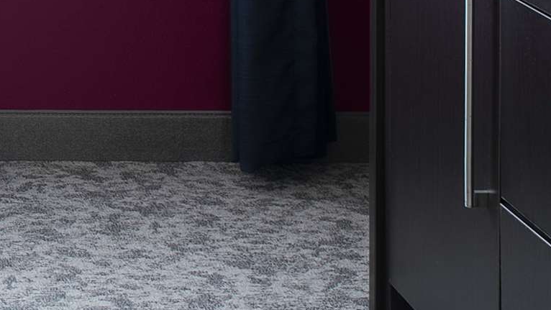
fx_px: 1841
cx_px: -477
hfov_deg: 14.7
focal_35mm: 126
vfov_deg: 9.2
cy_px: -263
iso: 400
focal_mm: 24
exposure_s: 1/125
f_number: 11
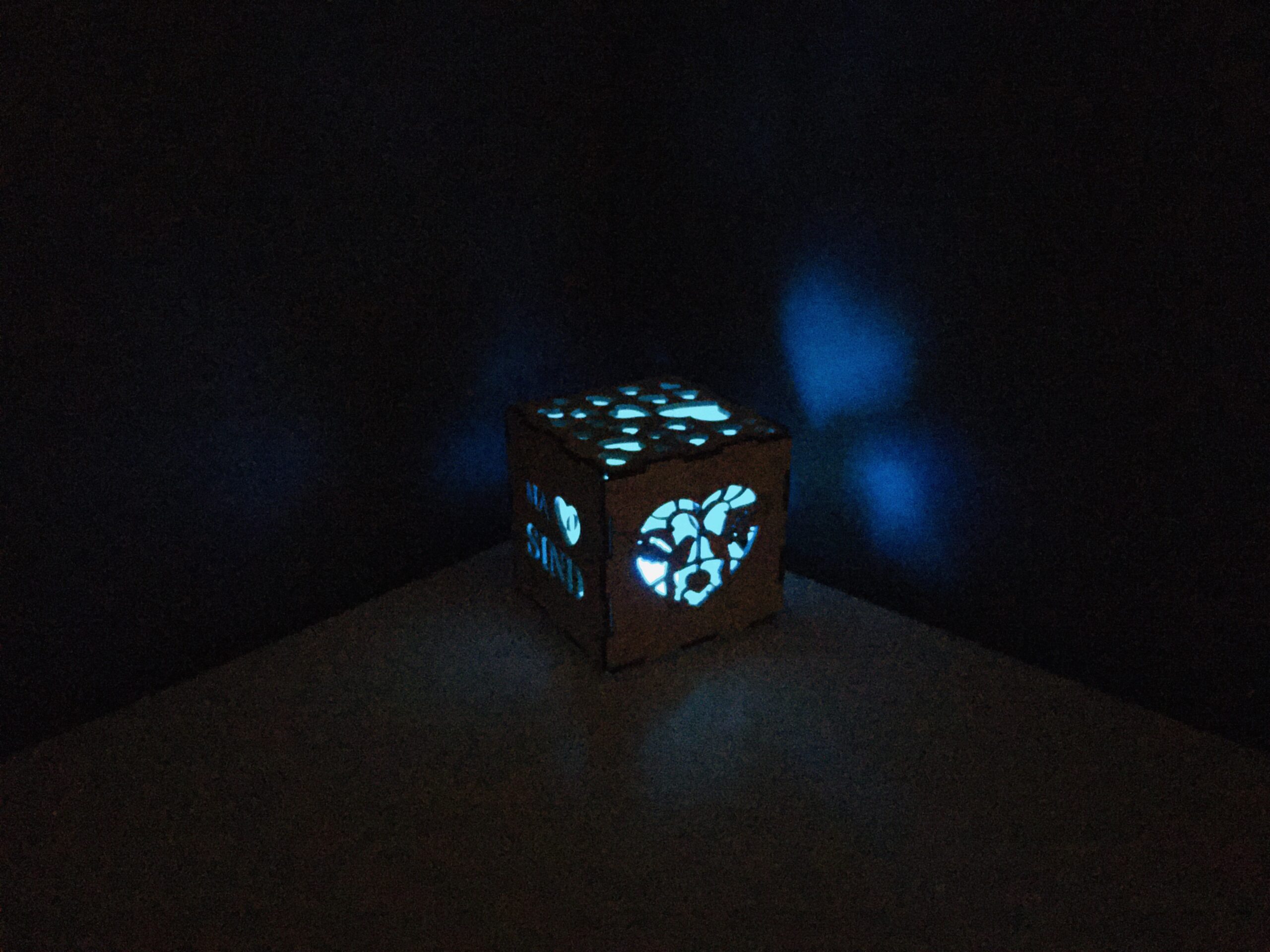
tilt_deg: -24.3
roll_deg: -1.3
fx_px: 1064
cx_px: 635
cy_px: 476
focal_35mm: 29
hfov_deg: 61.7
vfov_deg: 48.2
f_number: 2.2
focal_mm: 4.15
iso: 2000
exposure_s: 1/17
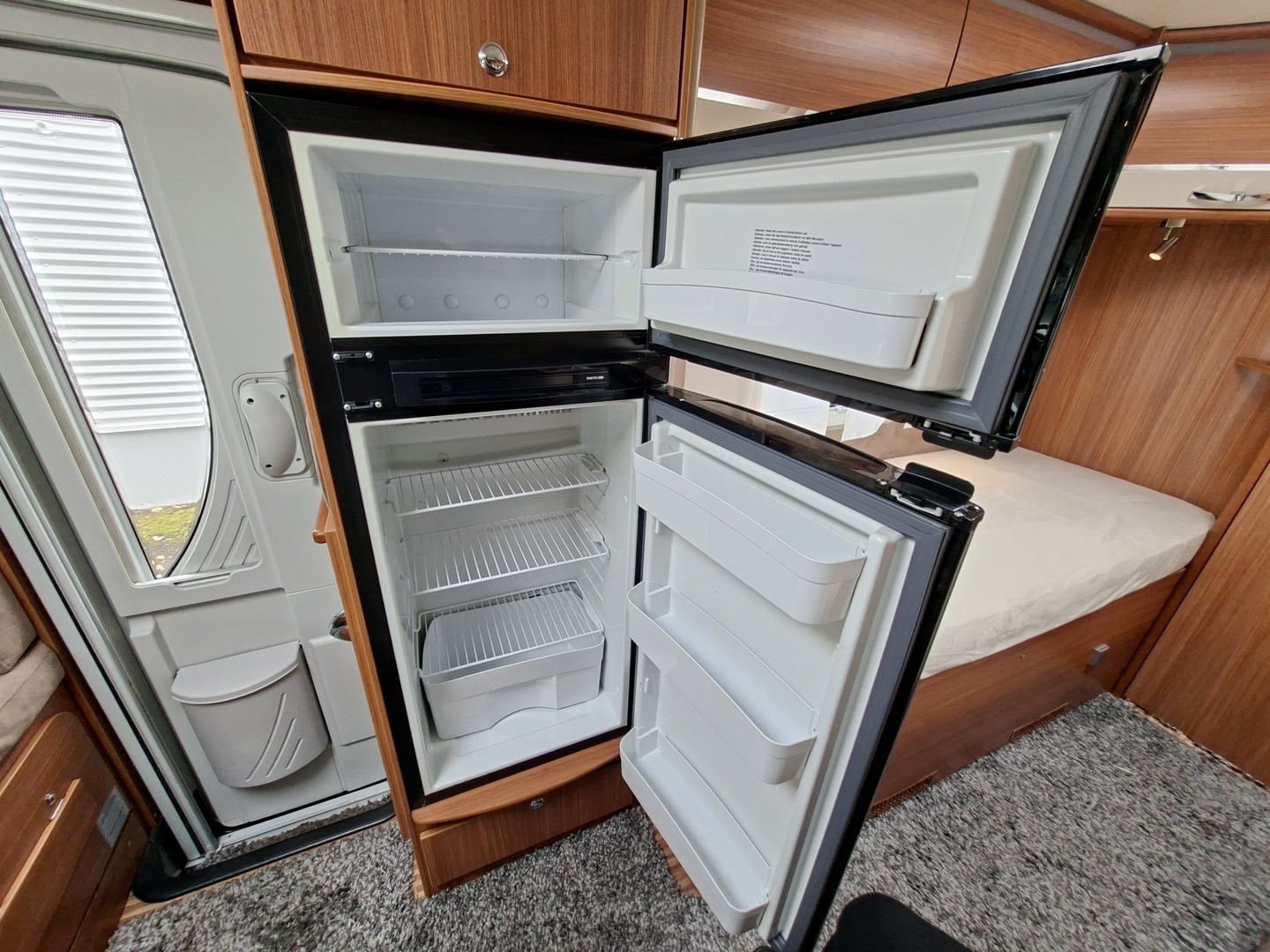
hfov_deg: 106.2
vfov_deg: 89.9
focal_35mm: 13
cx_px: 635
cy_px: 476
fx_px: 477
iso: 80
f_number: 2.2
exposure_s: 1/40
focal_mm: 1.74
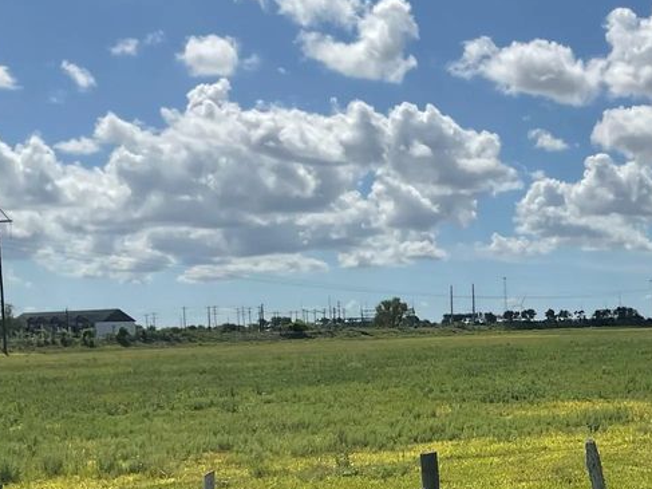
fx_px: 1149
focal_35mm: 61
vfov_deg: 23.7
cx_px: 624
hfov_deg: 29.9
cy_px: 380
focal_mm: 3
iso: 16
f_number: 1.8
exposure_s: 1/4405
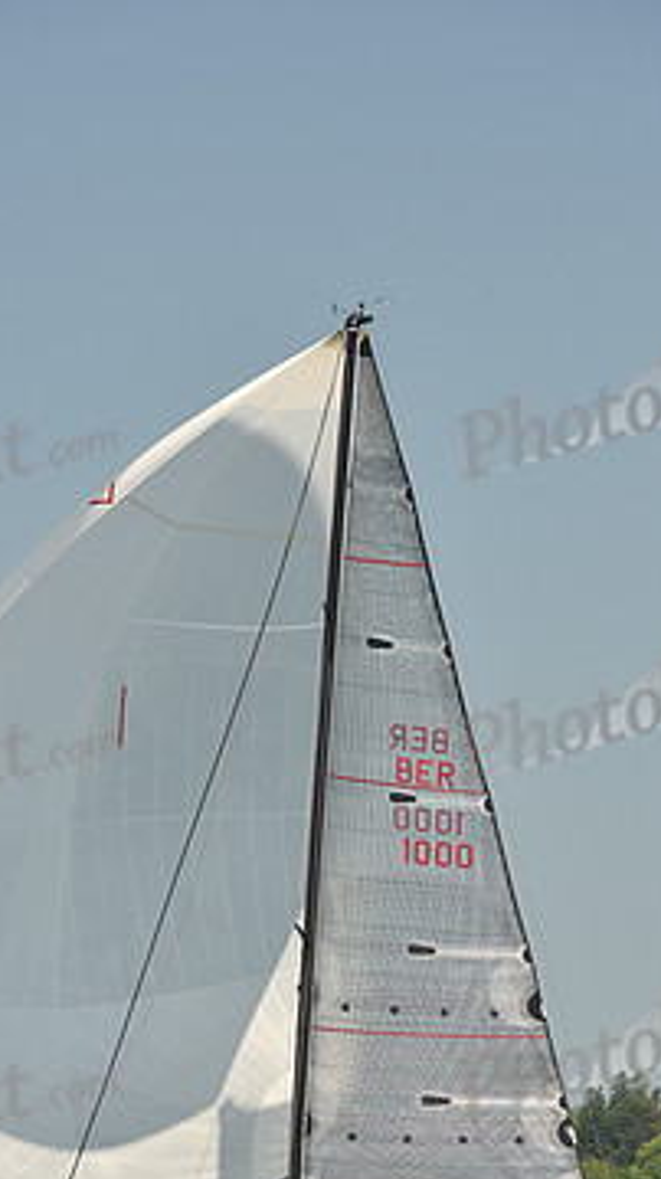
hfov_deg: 5.9
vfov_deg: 10.4
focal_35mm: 206
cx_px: 290
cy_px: 914
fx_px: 6431
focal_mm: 122
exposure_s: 1/640
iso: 250
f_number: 5.6
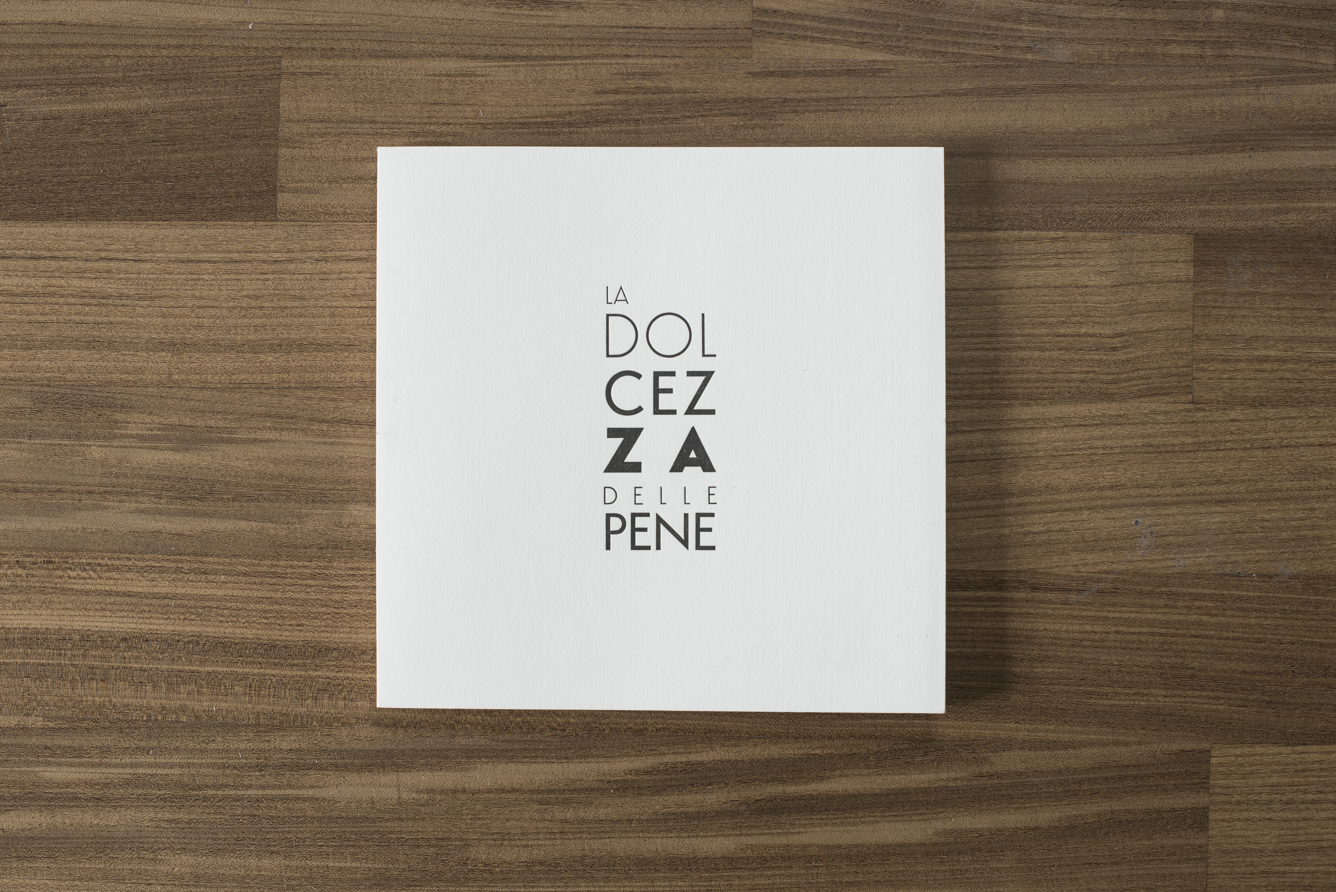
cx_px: 668
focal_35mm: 50
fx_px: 1856
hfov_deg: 39.6
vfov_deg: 27.0
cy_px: 446
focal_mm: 50
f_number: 8
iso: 400
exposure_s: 1/60
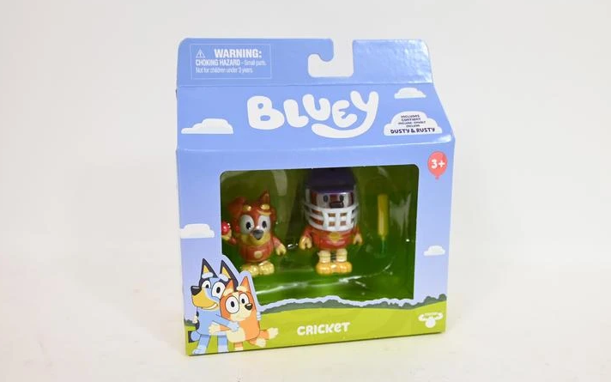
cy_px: 183
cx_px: 305
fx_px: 566
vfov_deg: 37.3
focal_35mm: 34
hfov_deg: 56.7
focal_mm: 22
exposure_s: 1/125
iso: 400
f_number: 4
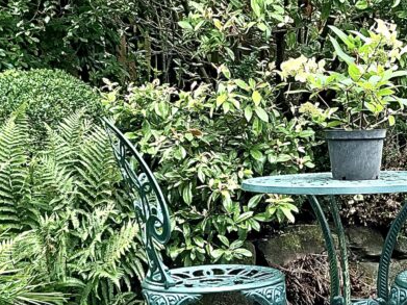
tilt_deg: -3.1
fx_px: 893
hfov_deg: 25.4
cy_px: 178
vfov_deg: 19.4
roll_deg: +2.2
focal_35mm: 76
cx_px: 296
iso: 32
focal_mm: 3
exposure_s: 1/122
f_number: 1.8
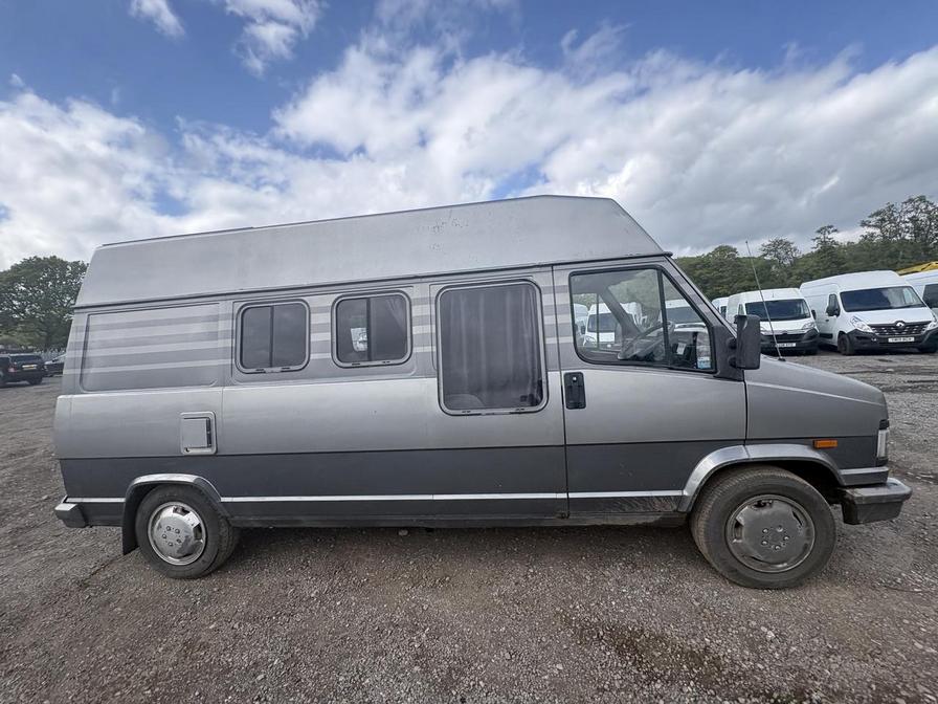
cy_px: 352
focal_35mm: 14
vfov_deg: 85.7
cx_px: 469
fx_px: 379
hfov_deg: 102.1
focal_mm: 2.22
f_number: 2.2
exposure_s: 1/1217
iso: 40
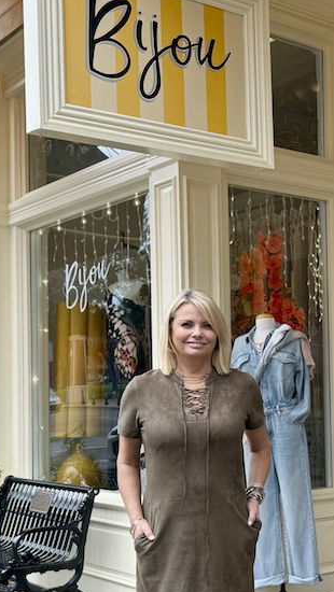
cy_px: 358
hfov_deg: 20.5
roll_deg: +1.3
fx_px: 896
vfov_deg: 36.4
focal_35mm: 57
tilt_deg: +1.8
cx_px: 324
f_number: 1.78
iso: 80
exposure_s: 1/756
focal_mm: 6.86
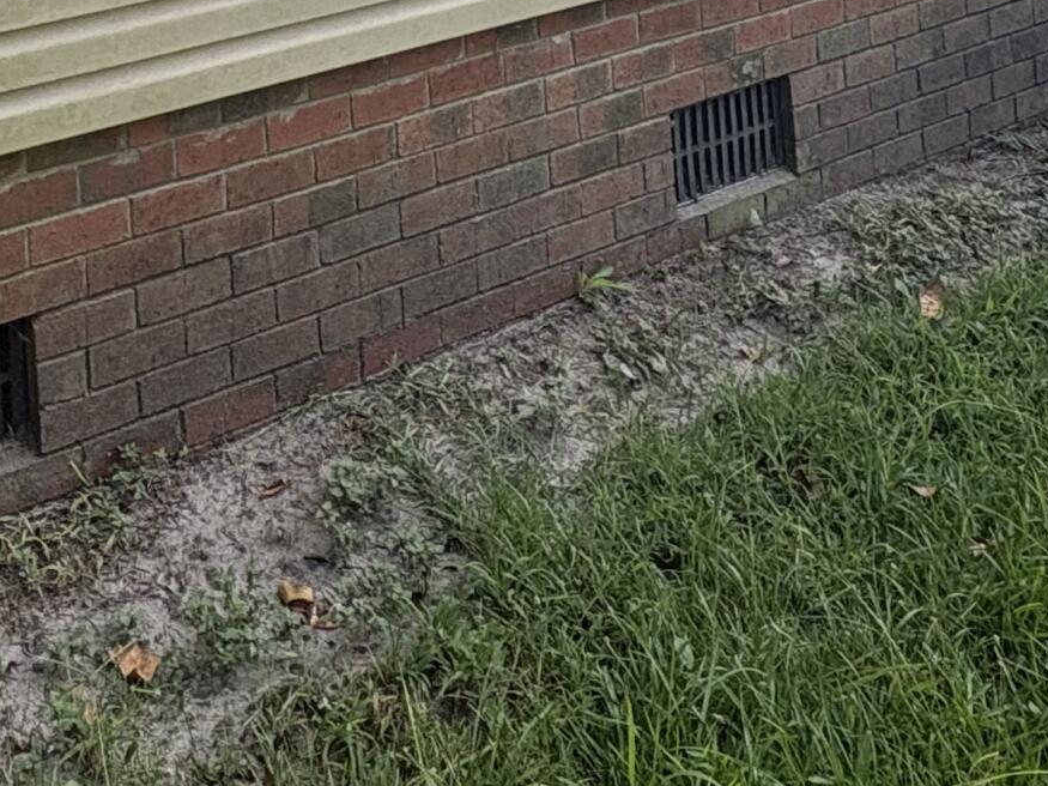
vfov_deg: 23.4
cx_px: 147
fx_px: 1453
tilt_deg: +1.6
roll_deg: +5.0
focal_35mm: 48
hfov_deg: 37.6
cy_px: -434
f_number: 2.2
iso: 40
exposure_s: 1/620
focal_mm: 2.22
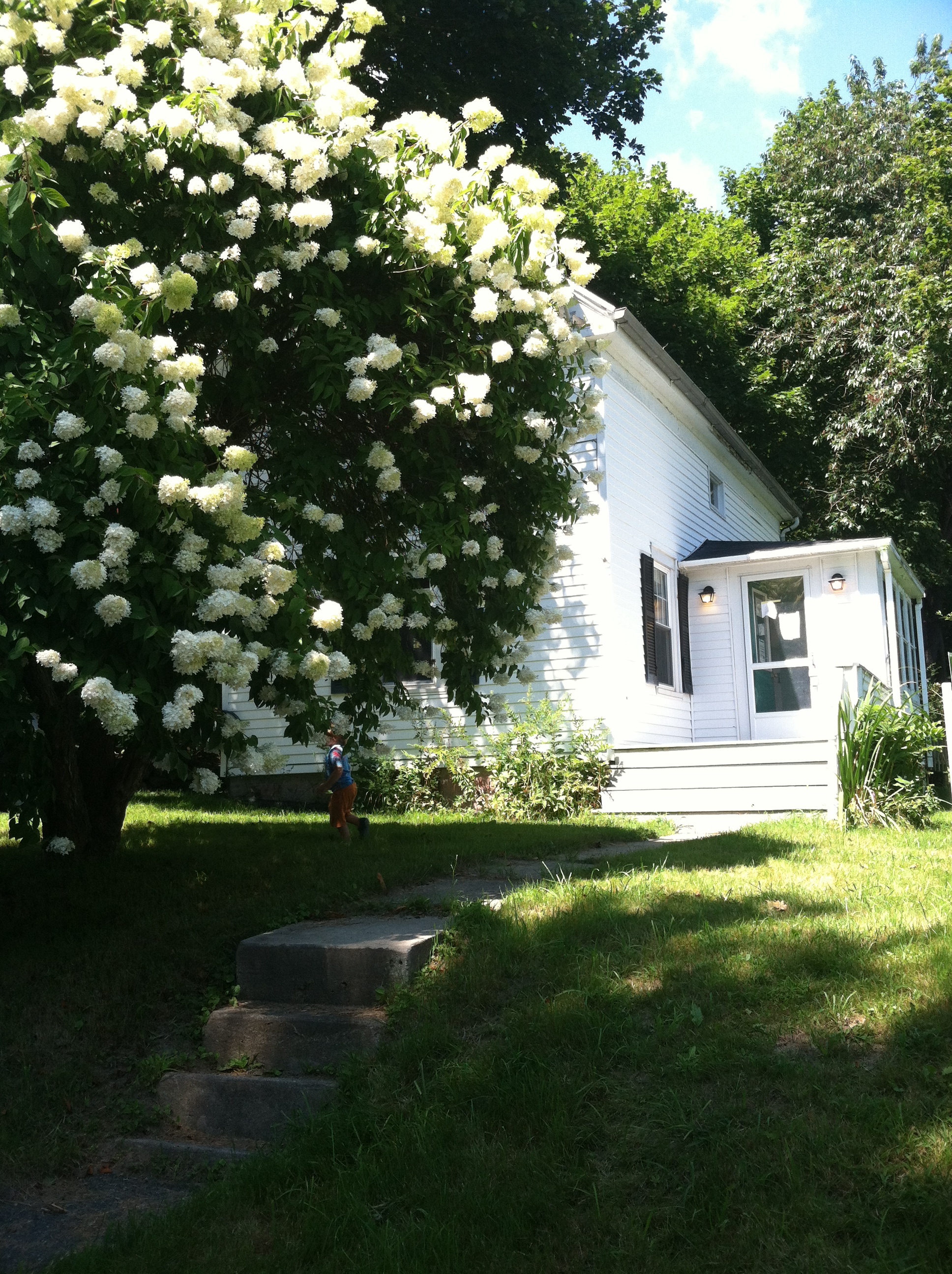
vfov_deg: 52.7
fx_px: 1287
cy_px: 637
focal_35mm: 35
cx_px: 476
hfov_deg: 40.6
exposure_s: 1/280
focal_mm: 3.85
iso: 80
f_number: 2.8
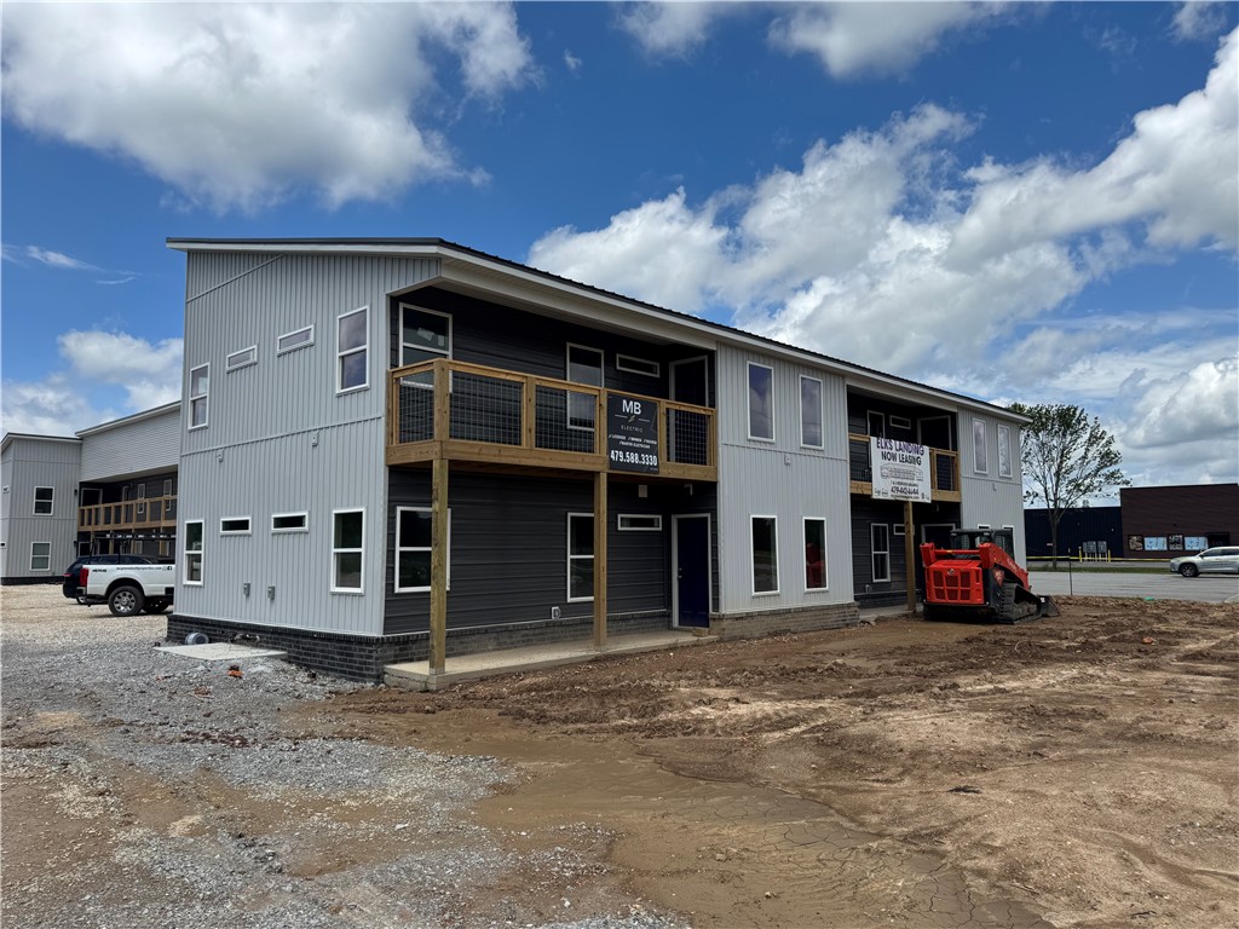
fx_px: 859
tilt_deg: +4.9
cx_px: 620
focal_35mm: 24
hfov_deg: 71.6
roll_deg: +0.2
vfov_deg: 56.8
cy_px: 464
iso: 80
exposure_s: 1/6410
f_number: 1.78
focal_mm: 6.76
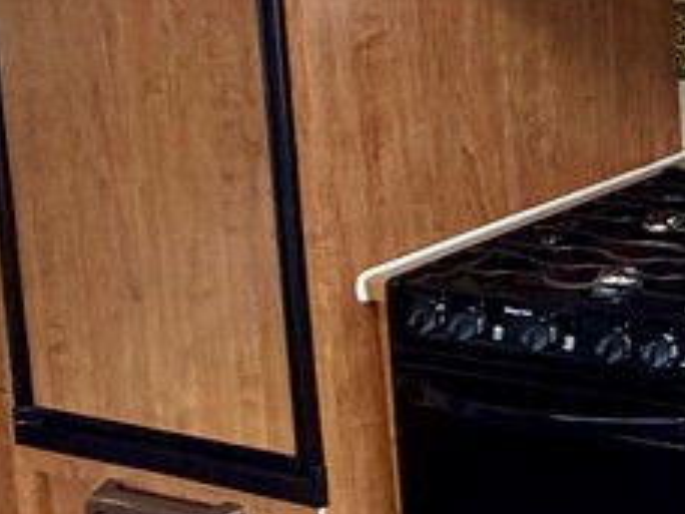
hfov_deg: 20.0
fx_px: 1247
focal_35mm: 63
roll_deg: +1.3
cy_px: -78
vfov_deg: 21.8
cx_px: 1295
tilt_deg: -4.4
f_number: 2.2
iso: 160
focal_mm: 2.22
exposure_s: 1/121
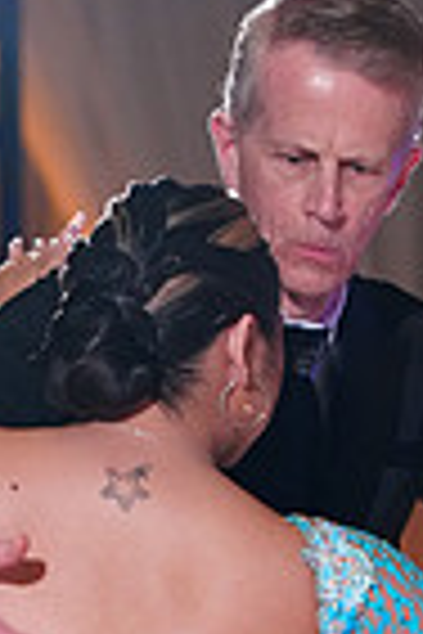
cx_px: 70
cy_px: 913
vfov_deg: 4.7
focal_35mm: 433
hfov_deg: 3.2
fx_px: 7631
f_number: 4
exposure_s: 1/320
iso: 3200
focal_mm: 105
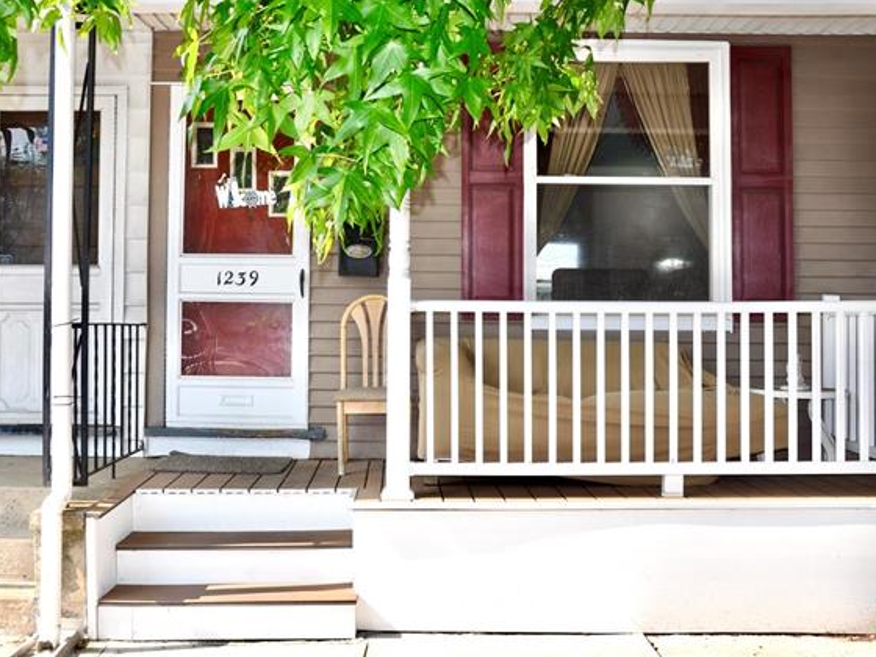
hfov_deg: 53.2
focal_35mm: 35
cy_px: 327
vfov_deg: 41.2
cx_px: 418
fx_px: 874
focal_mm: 21
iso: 200
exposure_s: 1/200
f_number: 9
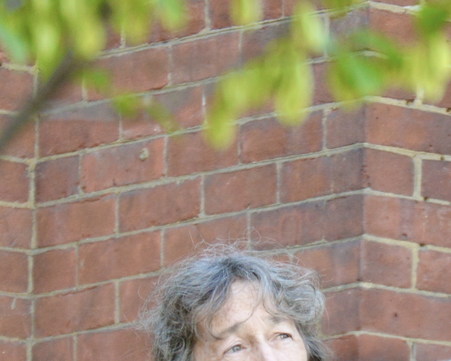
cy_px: 433
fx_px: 9489
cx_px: 560
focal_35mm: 711
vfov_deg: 2.2
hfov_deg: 2.7
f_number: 4.8
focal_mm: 125
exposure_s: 1/125
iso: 450
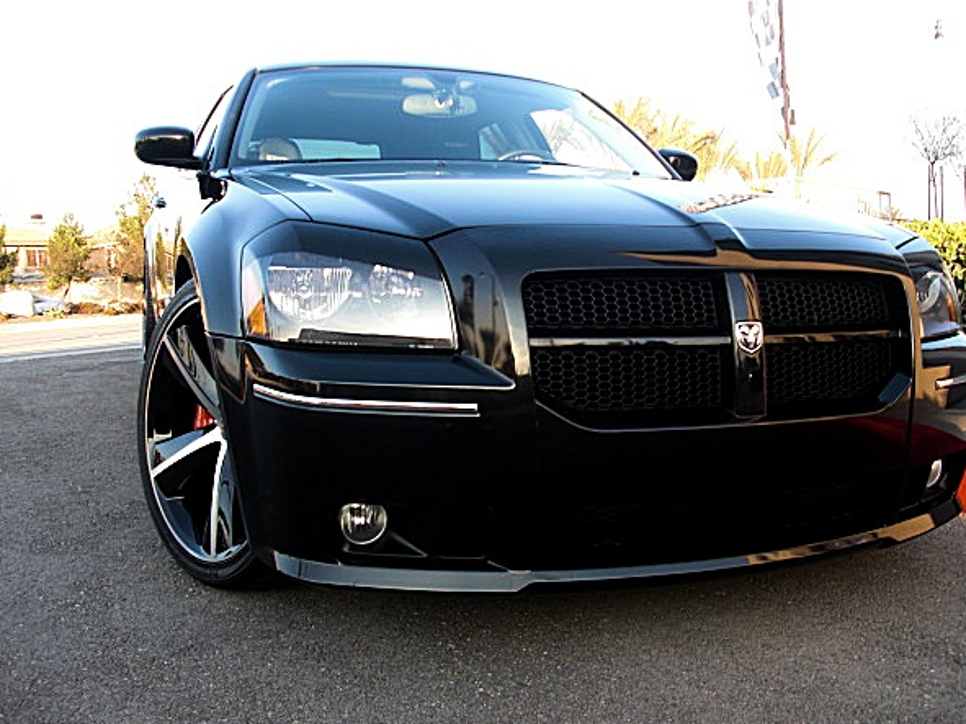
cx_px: 510
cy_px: 358
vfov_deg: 36.8
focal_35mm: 39
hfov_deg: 47.8
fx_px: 1088
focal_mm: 6.3
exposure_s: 1/80
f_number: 2.8
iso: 50
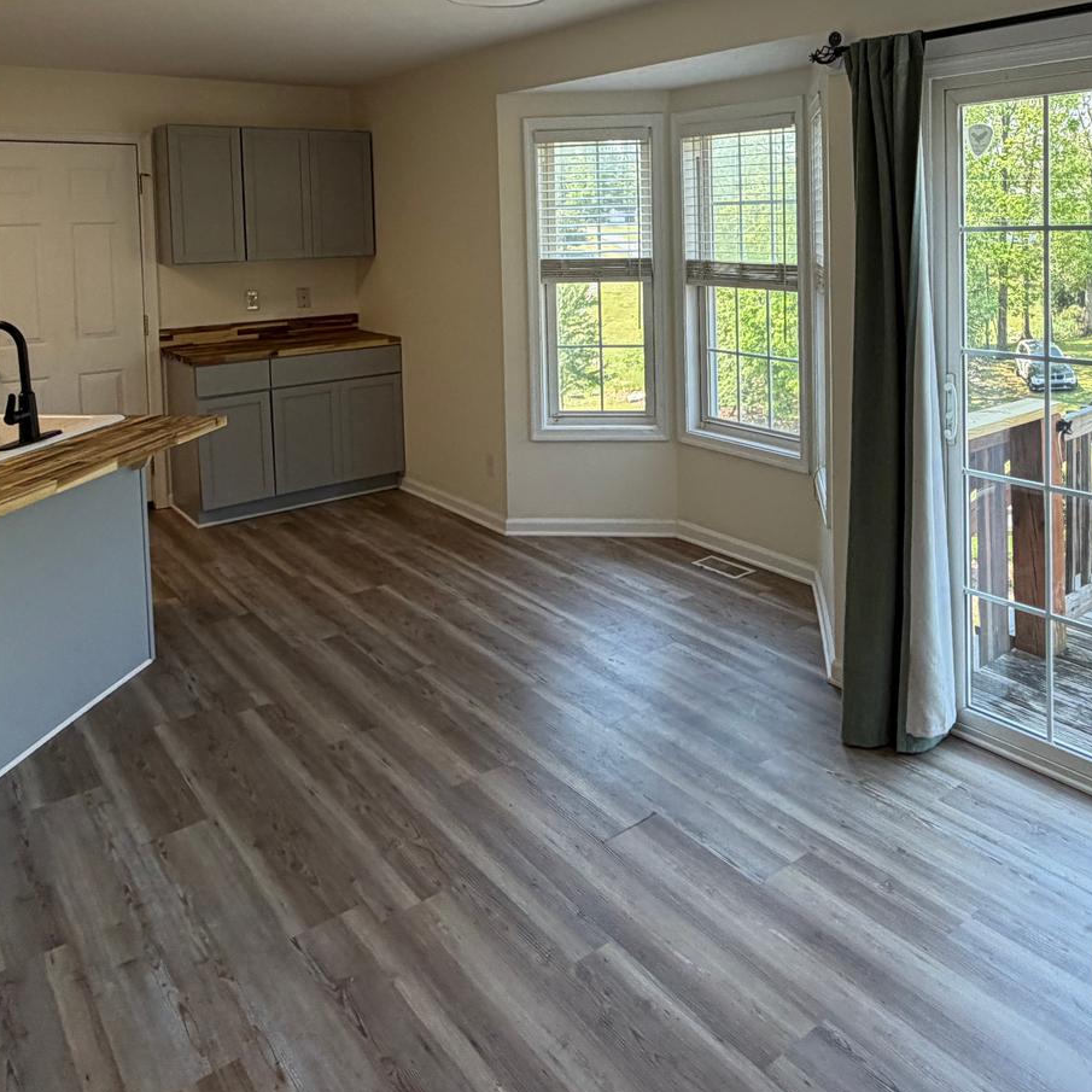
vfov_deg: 54.5
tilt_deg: -2.0
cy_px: 268
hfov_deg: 56.8
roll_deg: +2.1
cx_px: 662
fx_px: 999
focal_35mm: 28
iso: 80
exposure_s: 1/120
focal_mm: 2.22
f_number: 2.2
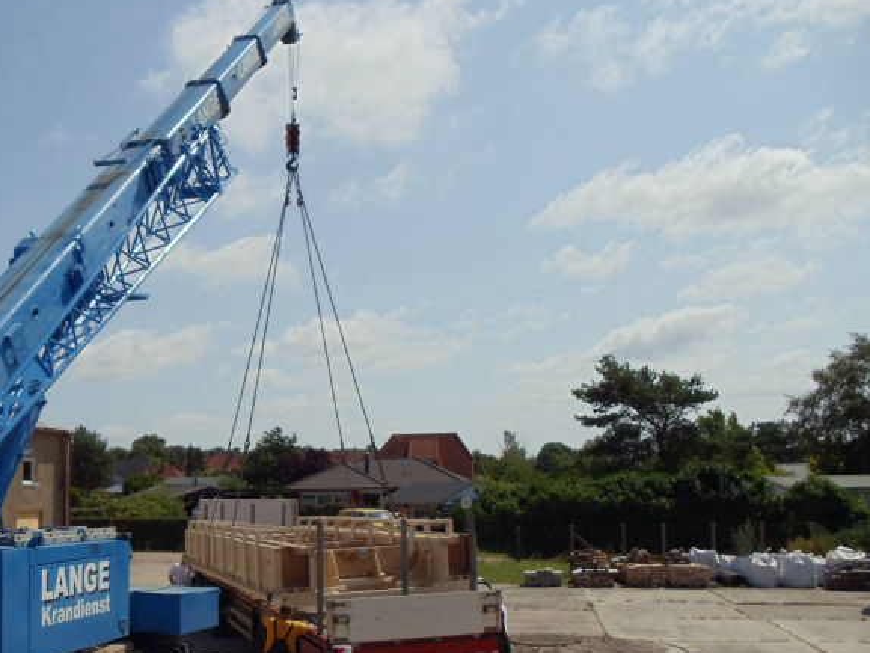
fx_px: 1533
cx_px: 279
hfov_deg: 31.4
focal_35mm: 61
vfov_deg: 24.0
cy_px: 412
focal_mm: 6
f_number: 7.1
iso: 80
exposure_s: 1/500
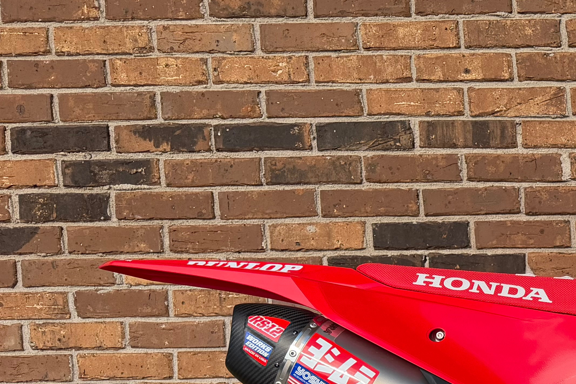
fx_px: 1072
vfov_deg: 19.6
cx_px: 773
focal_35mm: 67
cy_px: 404
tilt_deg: -5.7
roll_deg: +1.2
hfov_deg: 25.4
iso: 100
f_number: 1.78
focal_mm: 6.76
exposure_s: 1/2907
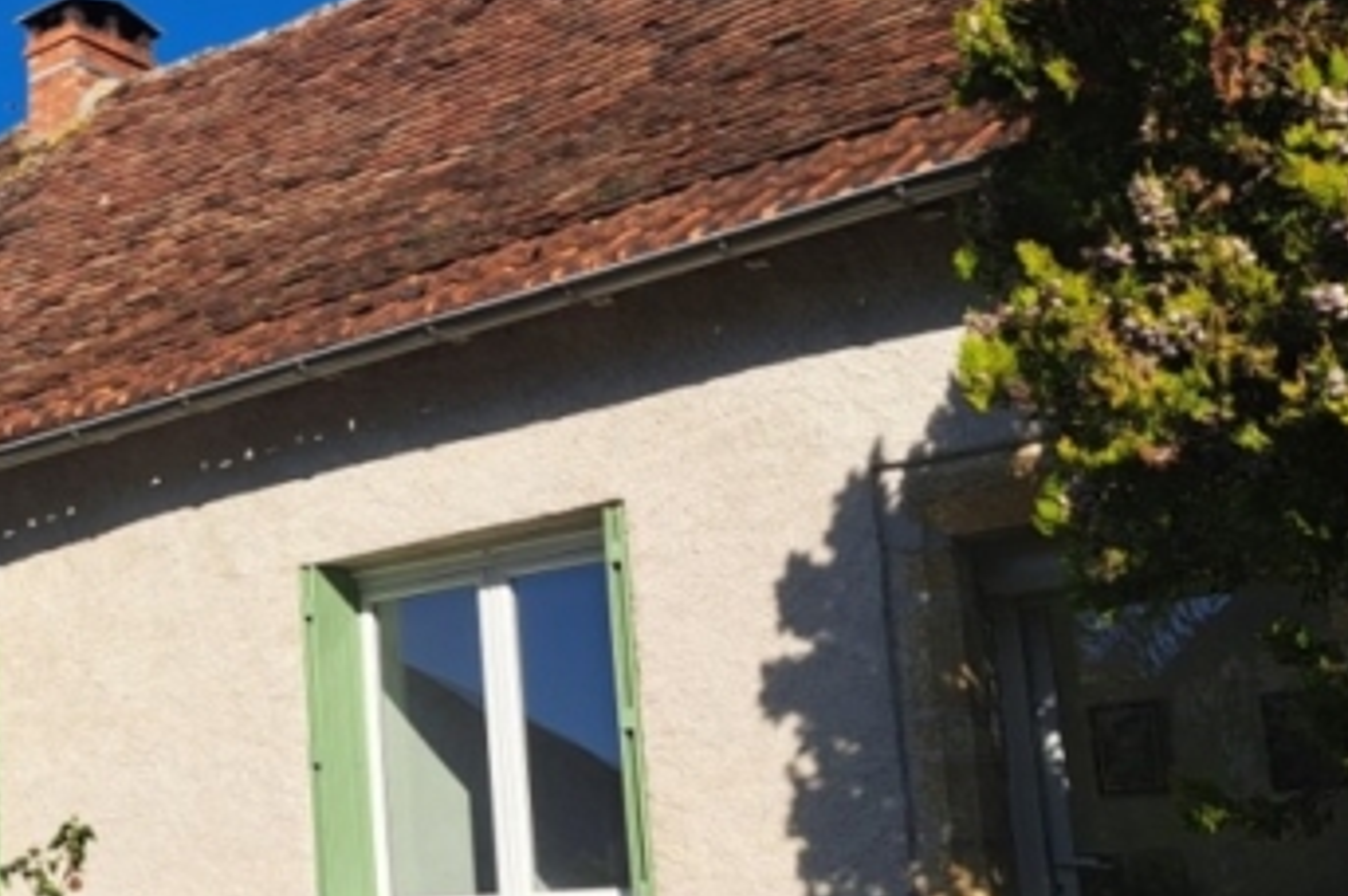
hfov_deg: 33.5
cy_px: 605
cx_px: -22
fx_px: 2020
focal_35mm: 54
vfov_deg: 24.9
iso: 50
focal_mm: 5.23
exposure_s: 1/1558
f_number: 1.8
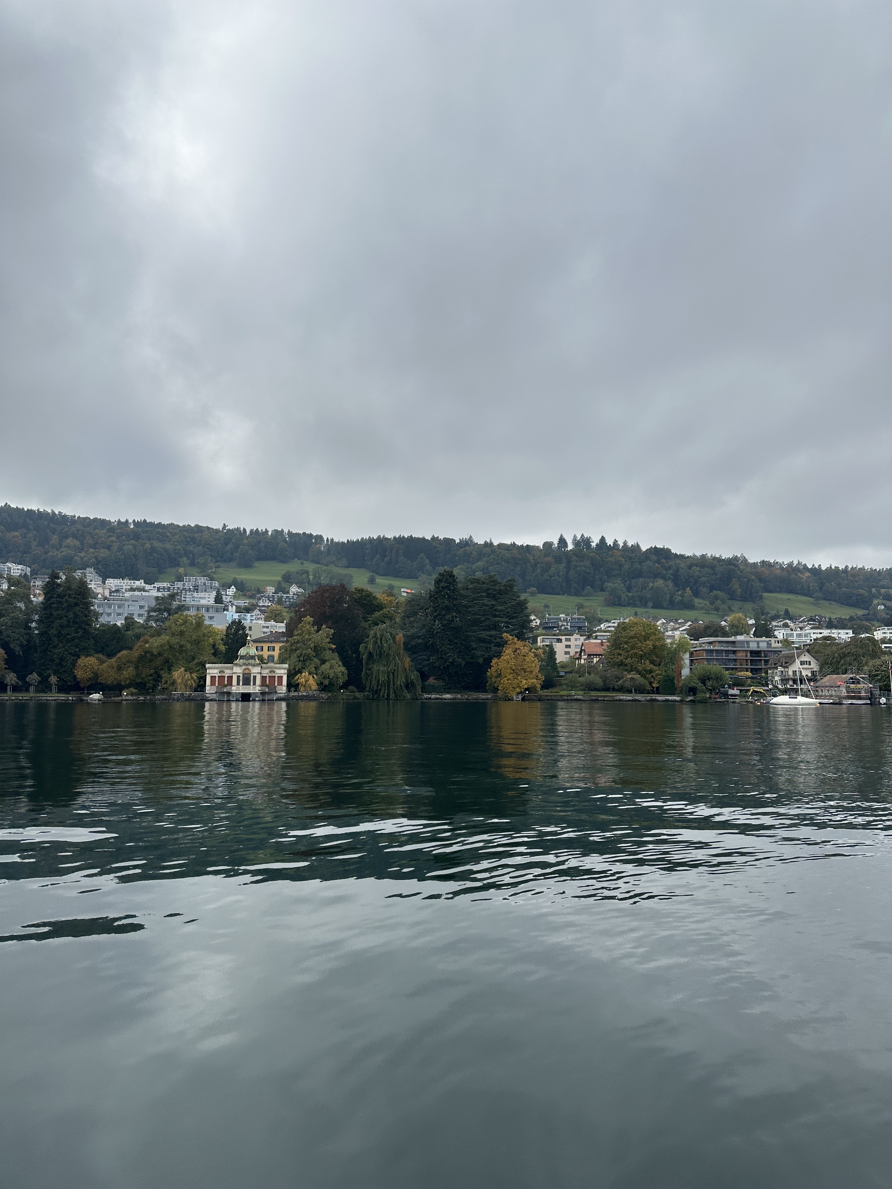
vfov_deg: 71.6
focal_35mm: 24
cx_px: 446
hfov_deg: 56.8
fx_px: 825
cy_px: 594
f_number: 1.78
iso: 80
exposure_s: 1/5525
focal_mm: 6.86
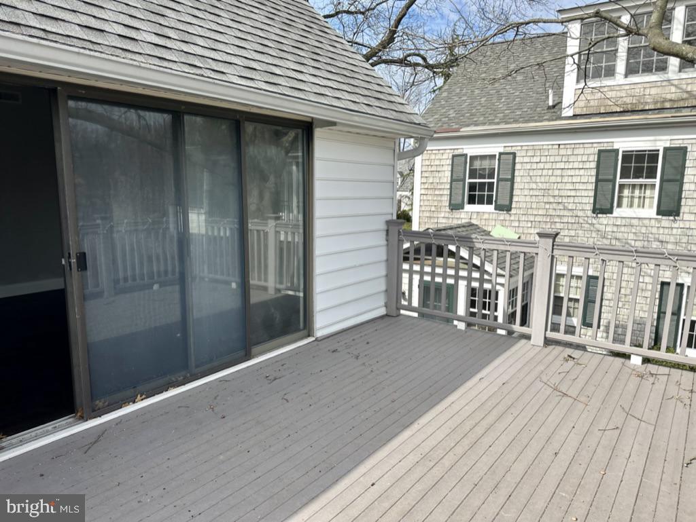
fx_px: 483
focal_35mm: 24
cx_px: 348
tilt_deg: -9.1
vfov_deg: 56.9
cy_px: 261
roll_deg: -0.7
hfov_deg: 71.6
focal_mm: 6.86
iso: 80
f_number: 1.78
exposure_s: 1/3058
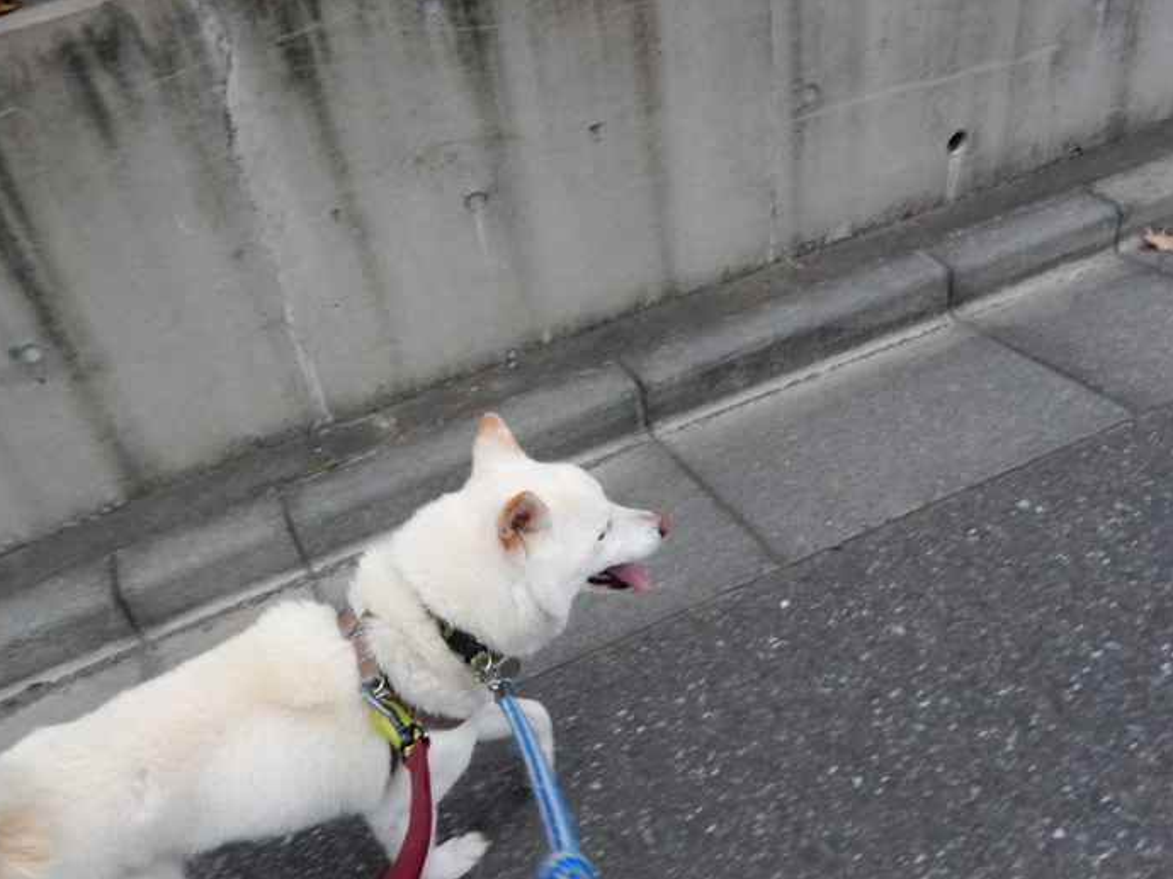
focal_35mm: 29
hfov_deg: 61.4
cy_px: 411
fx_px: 982
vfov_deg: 48.2
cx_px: 498
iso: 220
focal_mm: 4.5
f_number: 3.7
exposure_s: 1/250
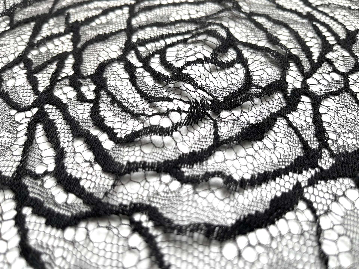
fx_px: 270
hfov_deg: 67.3
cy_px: 134
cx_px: 180
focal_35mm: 26
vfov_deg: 53.1
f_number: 1.6
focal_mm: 5.1
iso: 32
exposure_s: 1/227
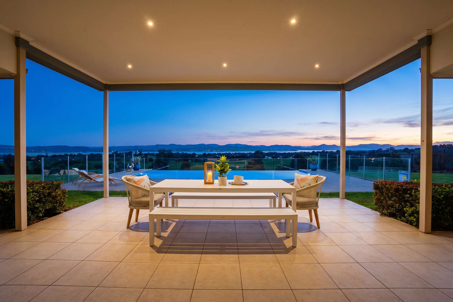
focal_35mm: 16
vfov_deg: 73.7
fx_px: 201
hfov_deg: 96.7
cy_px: 151
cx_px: 226
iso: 320
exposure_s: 1/100
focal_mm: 16
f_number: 8
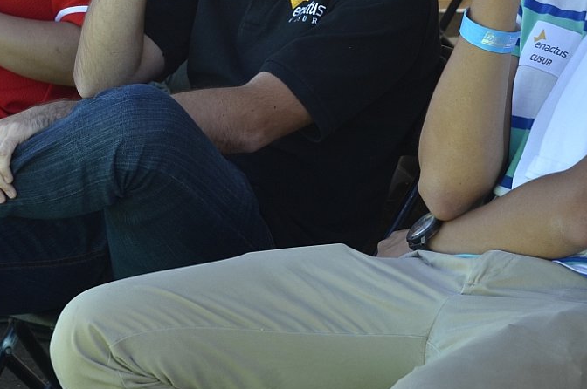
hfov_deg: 8.2
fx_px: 4070
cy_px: -24
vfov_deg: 5.5
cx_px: 342
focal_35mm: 250
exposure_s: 1/160
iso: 160
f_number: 8
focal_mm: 70
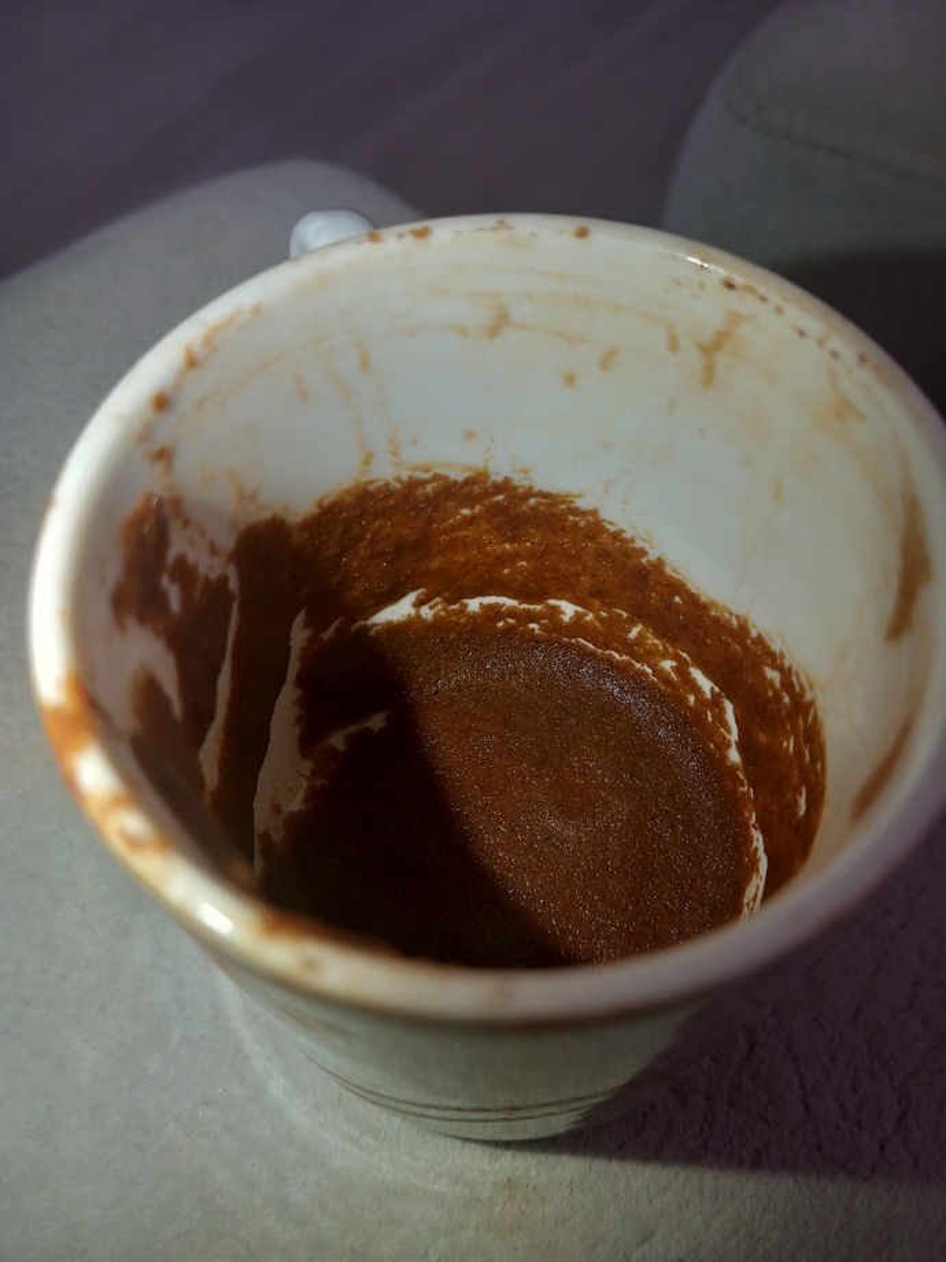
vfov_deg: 65.3
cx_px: 473
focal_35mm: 27
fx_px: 984
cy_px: 631
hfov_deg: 51.4
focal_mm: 4
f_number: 1.8
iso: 32
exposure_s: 1/50
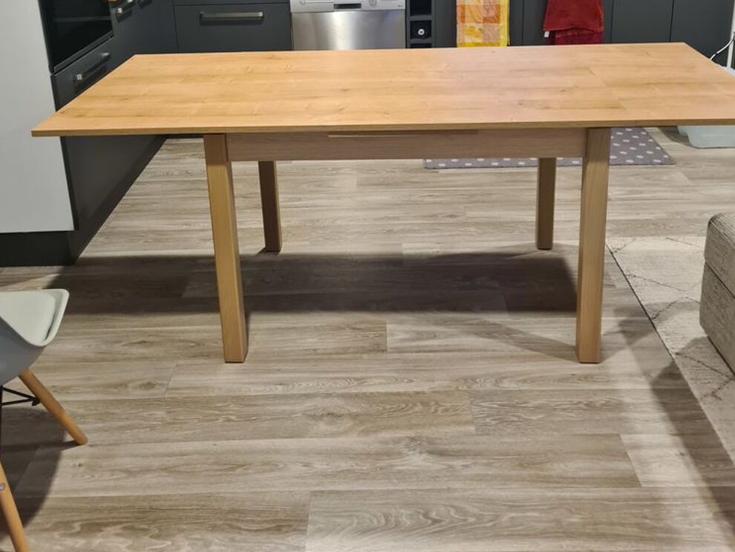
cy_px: 82
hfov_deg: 52.6
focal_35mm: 35
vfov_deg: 38.6
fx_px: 743
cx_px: 365
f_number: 1.8
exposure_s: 1/50
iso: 400
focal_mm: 5.4
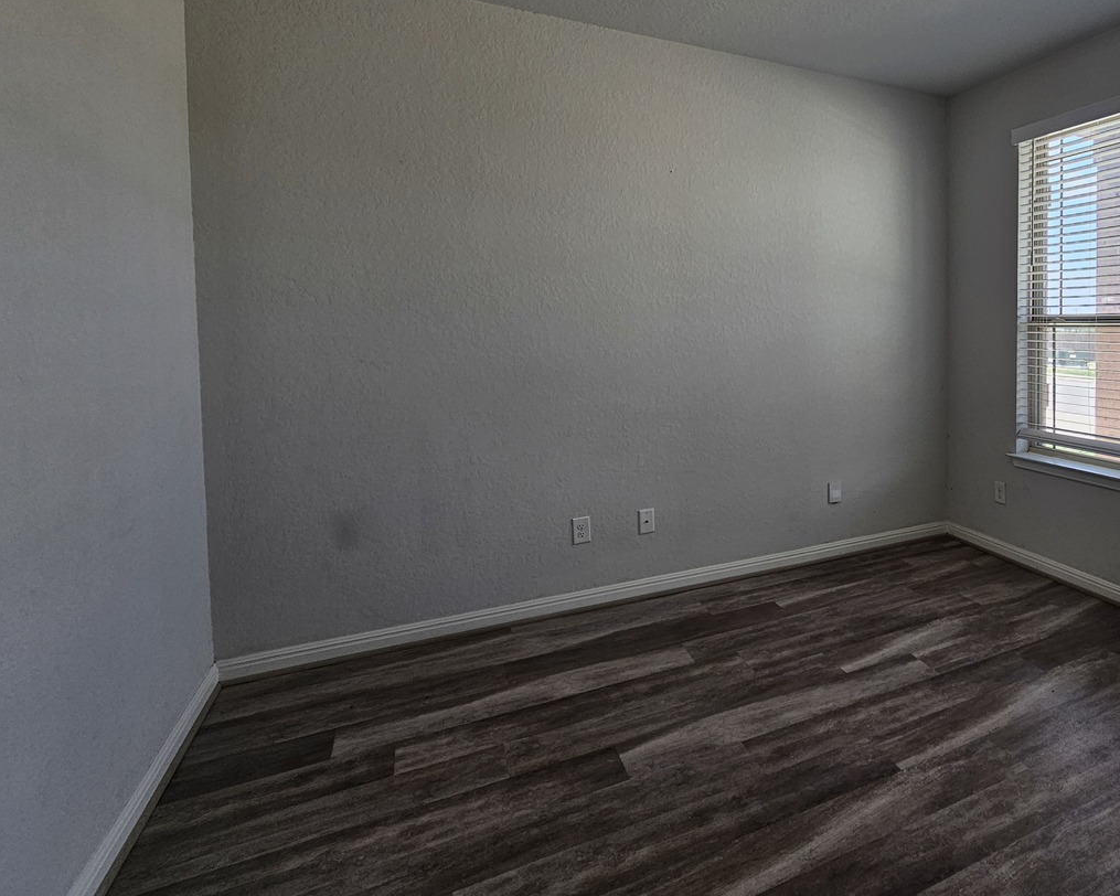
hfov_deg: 82.4
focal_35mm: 18
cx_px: 776
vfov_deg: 72.6
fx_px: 597
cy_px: 335
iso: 50
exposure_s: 1/120
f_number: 2.2
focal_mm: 2.2
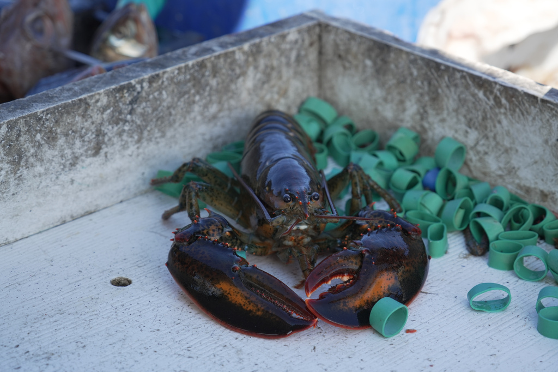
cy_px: 186
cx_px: 279
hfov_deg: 21.7
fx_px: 1456
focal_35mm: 94
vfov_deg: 14.5
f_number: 5.6
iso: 320
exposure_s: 1/400
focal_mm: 94
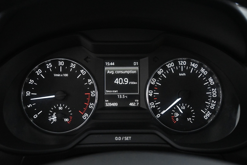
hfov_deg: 55.1
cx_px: 124
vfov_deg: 38.4
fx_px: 237
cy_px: 82
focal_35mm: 34
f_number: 4.2
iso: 8000
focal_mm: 23
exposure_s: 1/40
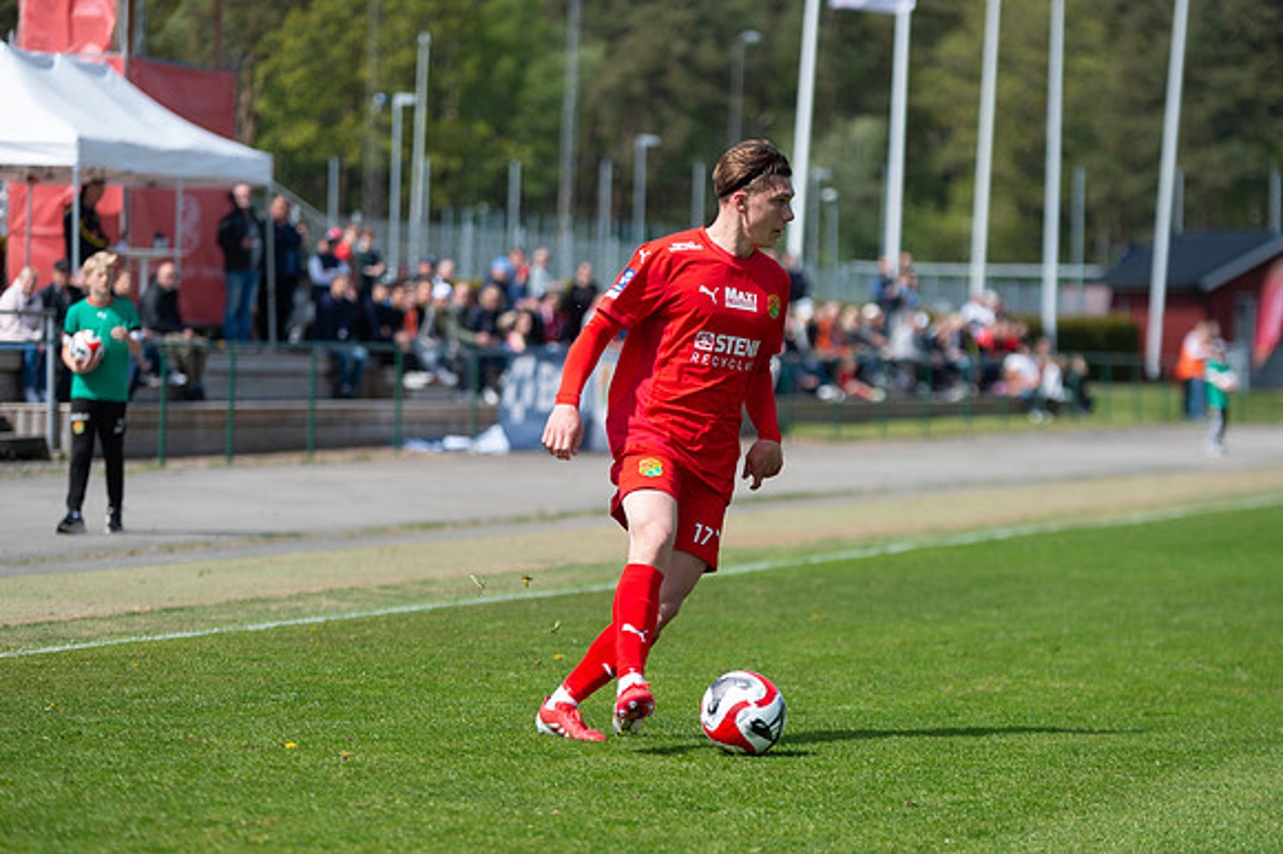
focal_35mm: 145
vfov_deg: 9.5
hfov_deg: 14.2
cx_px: 642
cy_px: 427
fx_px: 5149
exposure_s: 1/1600
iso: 100
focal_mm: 130
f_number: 3.2
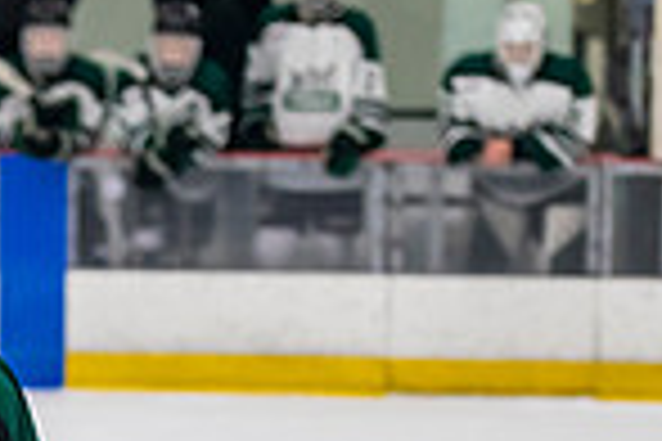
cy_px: 659
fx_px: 6178
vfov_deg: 4.1
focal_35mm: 336
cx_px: -243
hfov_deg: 6.1
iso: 2000
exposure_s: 1/640
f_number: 3.2
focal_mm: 85
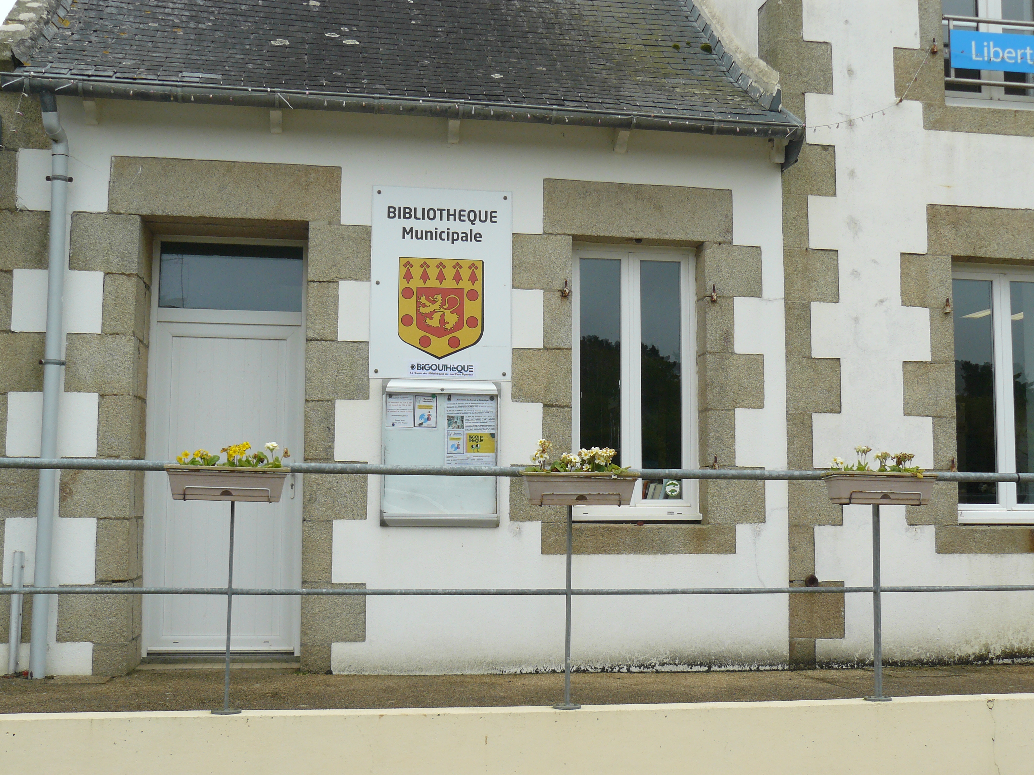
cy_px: 388
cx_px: 517
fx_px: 1284
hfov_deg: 43.9
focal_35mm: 43
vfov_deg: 33.6
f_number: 4.5
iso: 100
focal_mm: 7.1
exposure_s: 1/250
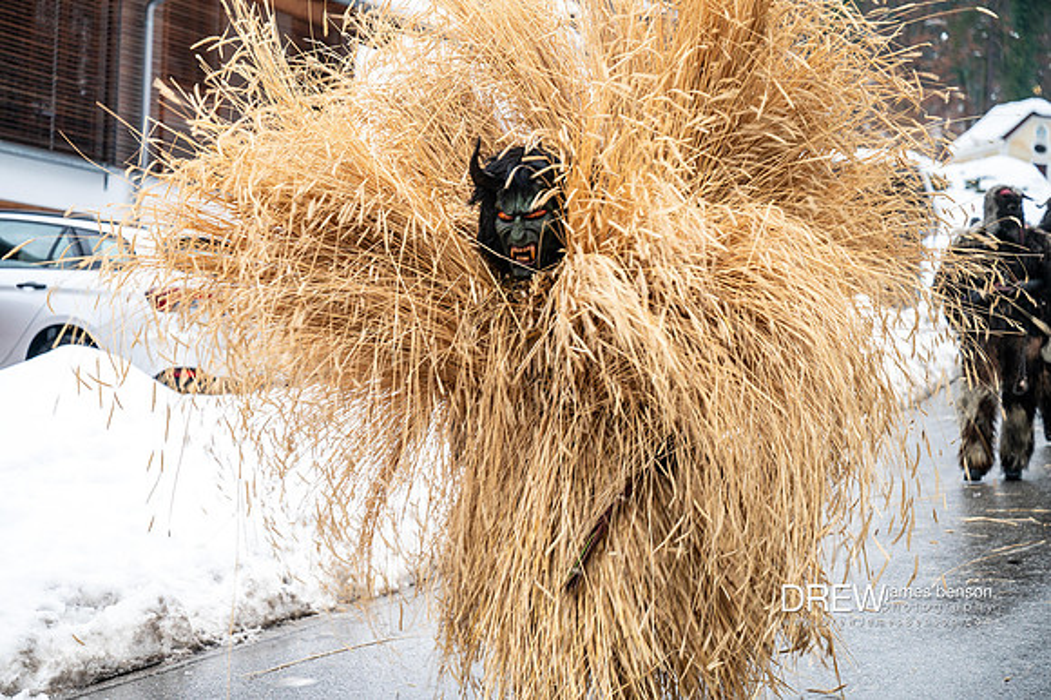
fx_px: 2042
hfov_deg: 28.9
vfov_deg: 19.4
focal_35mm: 70
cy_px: 350
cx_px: 526
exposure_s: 1/125
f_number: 2.8
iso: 500
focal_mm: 70
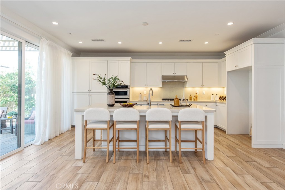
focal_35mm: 18
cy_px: 95
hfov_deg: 90.0
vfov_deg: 67.4
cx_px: 142
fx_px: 143
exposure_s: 1/125
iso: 800
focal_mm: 18
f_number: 5.6
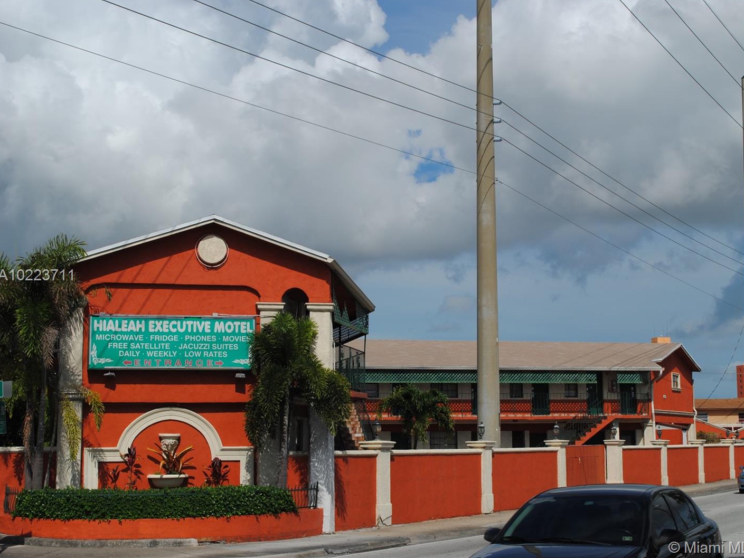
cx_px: 418
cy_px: 276
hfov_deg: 32.7
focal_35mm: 59
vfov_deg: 24.8
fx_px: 1268
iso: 100
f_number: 10
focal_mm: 36
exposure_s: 1/400
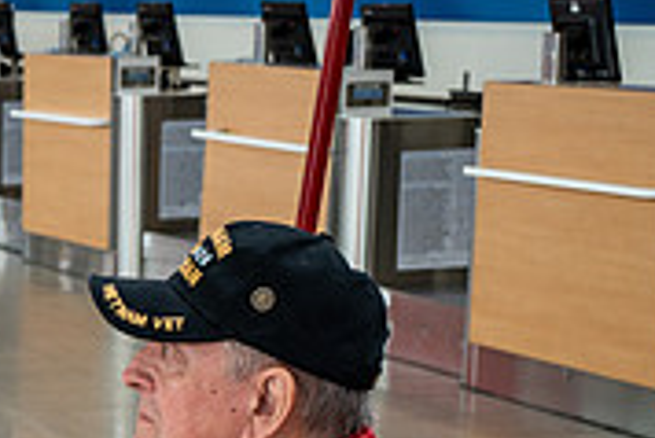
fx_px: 2604
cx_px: -375
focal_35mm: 143
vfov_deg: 9.4
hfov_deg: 13.4
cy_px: 622
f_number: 5.3
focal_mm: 44
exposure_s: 1/80
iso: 220
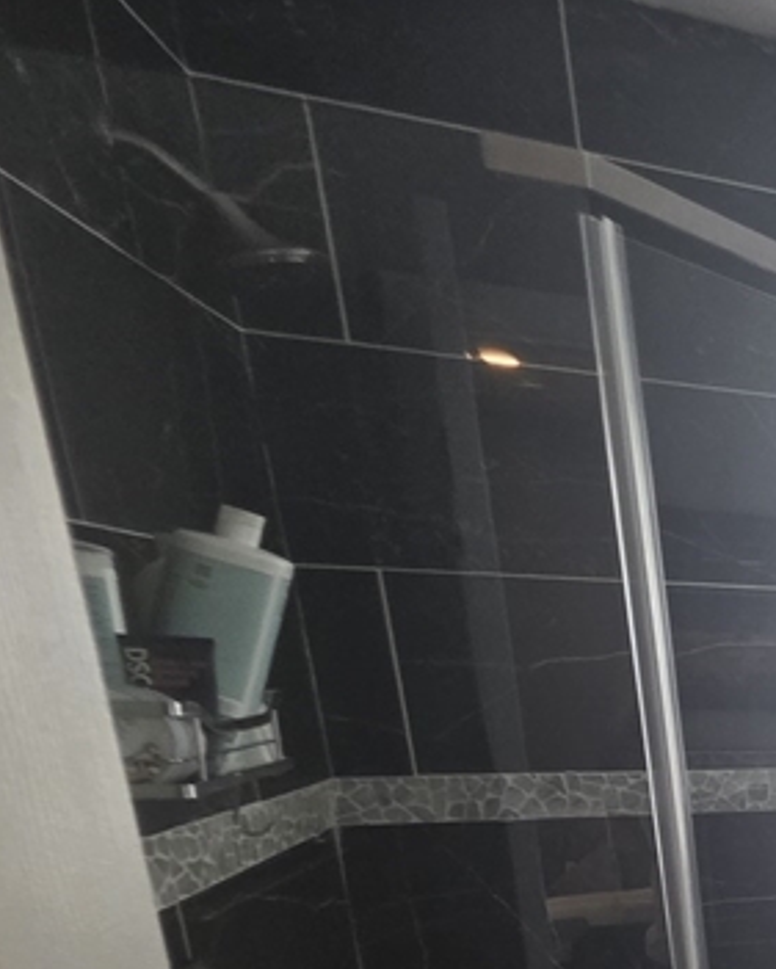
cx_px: 1400
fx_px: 1062
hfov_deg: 22.4
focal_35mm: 37
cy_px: 933
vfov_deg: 43.3
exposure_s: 1/120
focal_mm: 2.2
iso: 200
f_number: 1.9
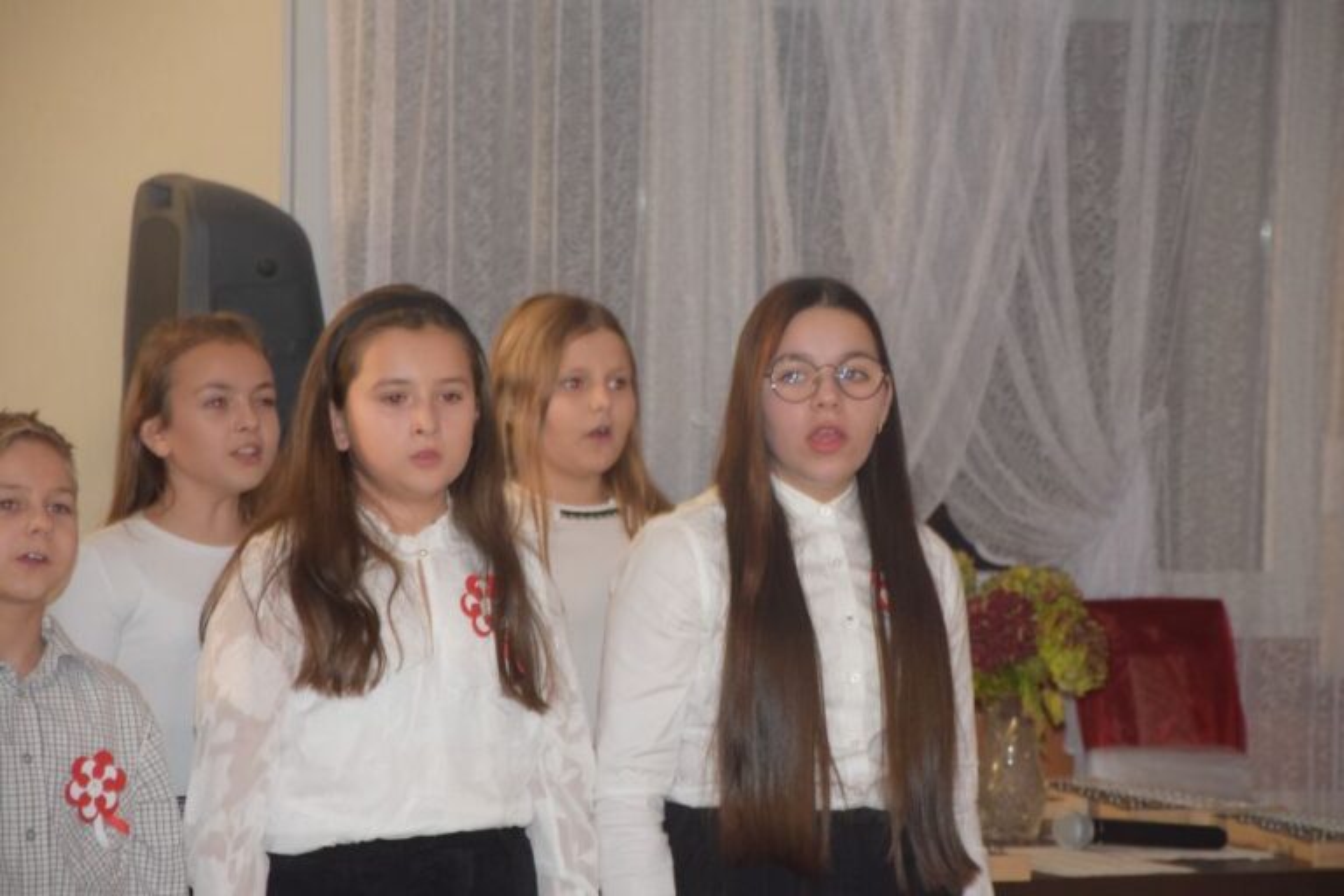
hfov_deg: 13.0
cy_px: 448
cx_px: 672
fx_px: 5880
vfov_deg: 8.7
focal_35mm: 158
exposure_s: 1/60
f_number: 5.6
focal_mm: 105
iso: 3200
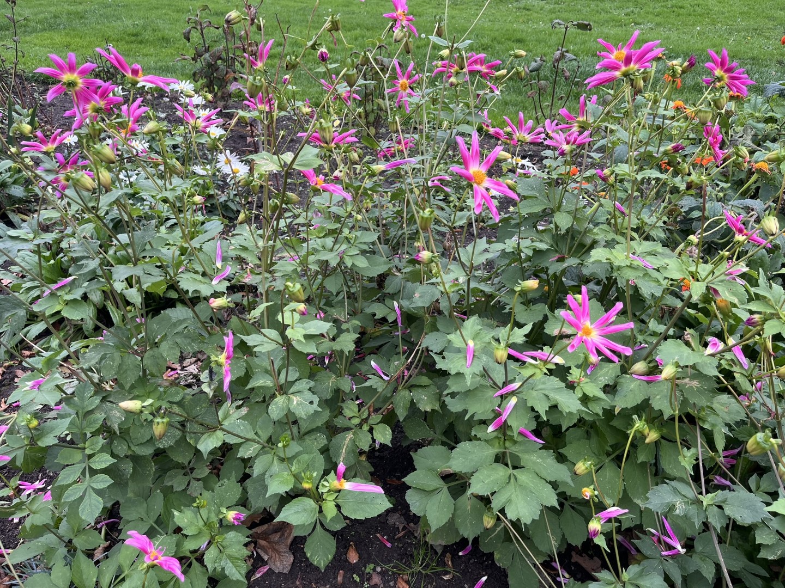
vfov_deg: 53.1
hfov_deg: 67.3
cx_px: 392
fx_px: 590
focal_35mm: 26
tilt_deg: -35.2
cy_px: 294
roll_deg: +0.2
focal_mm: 5.1
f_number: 1.6
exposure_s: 1/144
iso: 32
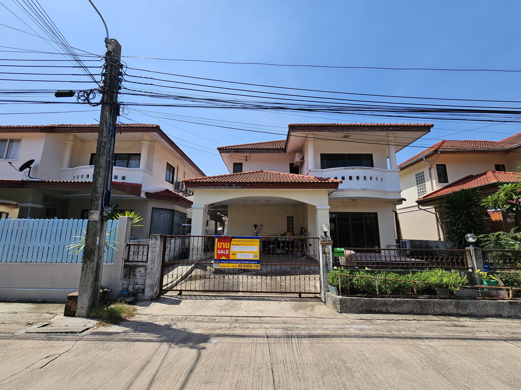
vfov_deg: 89.9
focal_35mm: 13
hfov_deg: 106.2
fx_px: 196
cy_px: 195
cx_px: 260
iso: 50
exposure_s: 1/2874
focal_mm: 2.2
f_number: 2.2
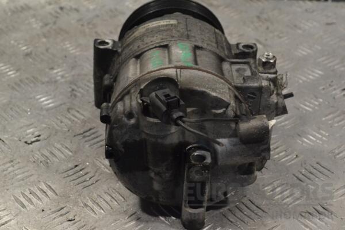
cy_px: 115
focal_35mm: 72
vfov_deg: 18.9
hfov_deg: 28.1
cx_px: 172
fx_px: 690
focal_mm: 48
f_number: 9
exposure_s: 1/320
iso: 3200
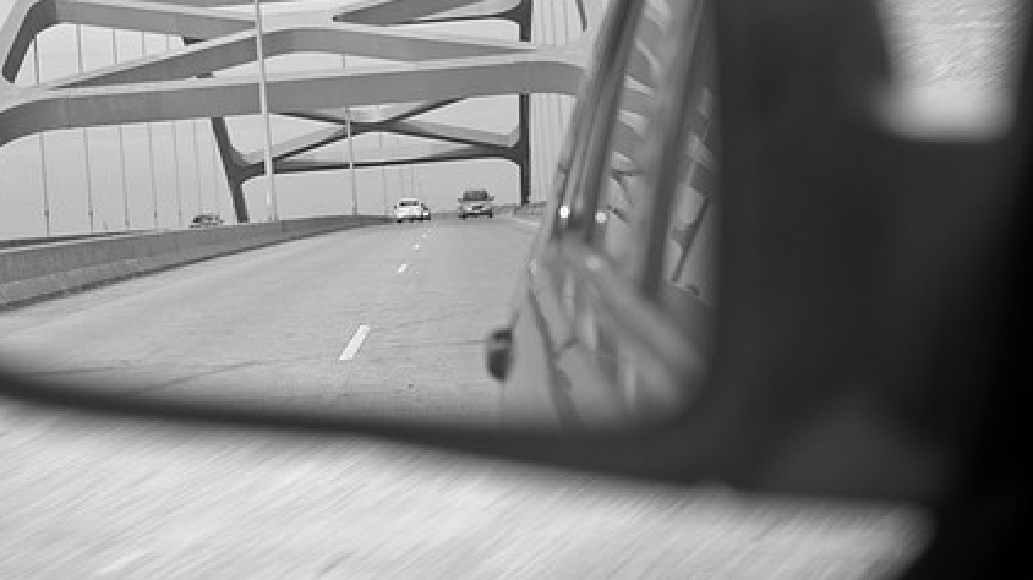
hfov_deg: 27.9
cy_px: 186
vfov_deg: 15.9
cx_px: 404
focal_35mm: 76
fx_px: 2073
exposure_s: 1/320
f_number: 2.8
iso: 100
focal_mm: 35
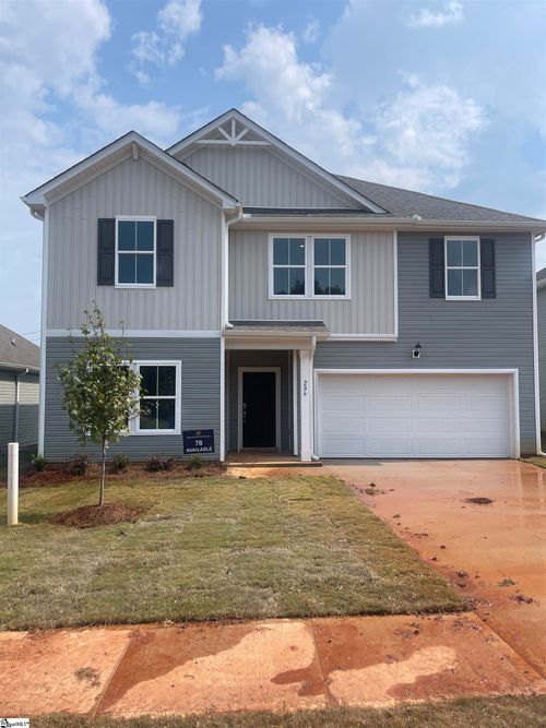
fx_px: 526
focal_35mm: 25
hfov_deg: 54.9
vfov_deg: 69.4
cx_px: 273
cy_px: 364
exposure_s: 1/4902
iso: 32
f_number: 1.6
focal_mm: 5.1
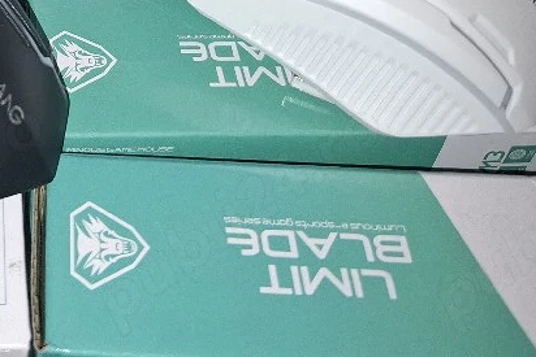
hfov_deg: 31.6
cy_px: -112
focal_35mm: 58
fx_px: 864
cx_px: -12
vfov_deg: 21.2
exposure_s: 1/100
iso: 100
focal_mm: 5.54
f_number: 1.8
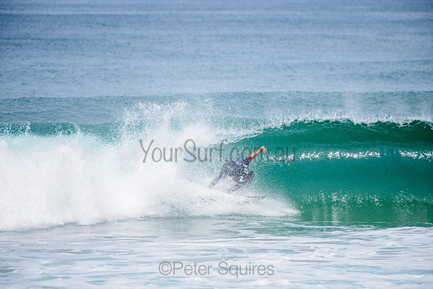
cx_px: 216
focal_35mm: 500
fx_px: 6015
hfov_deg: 4.1
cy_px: 144
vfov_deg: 2.8
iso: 250
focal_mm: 500
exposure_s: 1/2000
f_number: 5.6
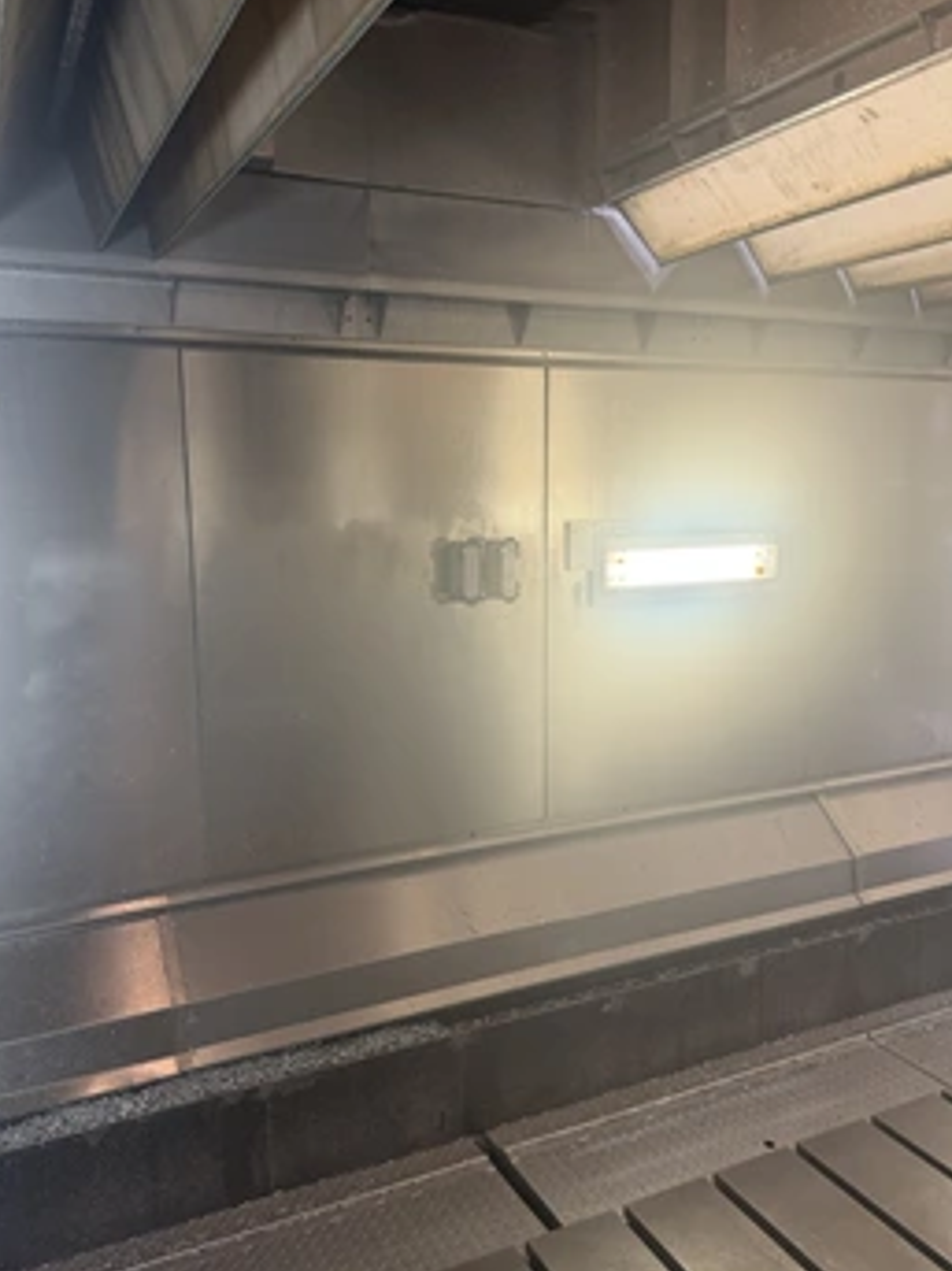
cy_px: 623
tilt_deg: -7.8
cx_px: 474
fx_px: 1027
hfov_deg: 49.7
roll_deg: +0.0
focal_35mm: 28
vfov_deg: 63.5
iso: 125
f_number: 1.78
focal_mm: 6.76
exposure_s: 1/60
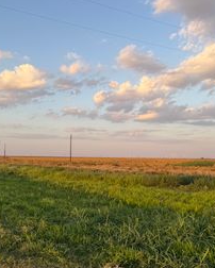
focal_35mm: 40
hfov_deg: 37.4
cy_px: 168
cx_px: 117
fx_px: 318
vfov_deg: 45.4
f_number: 1.78
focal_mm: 6.76
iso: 80
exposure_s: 1/920
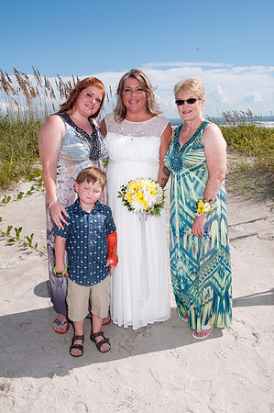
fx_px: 378
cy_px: 206
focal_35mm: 33
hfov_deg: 39.9
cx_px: 137
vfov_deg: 57.3
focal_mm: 22
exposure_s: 1/250
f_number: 11
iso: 100
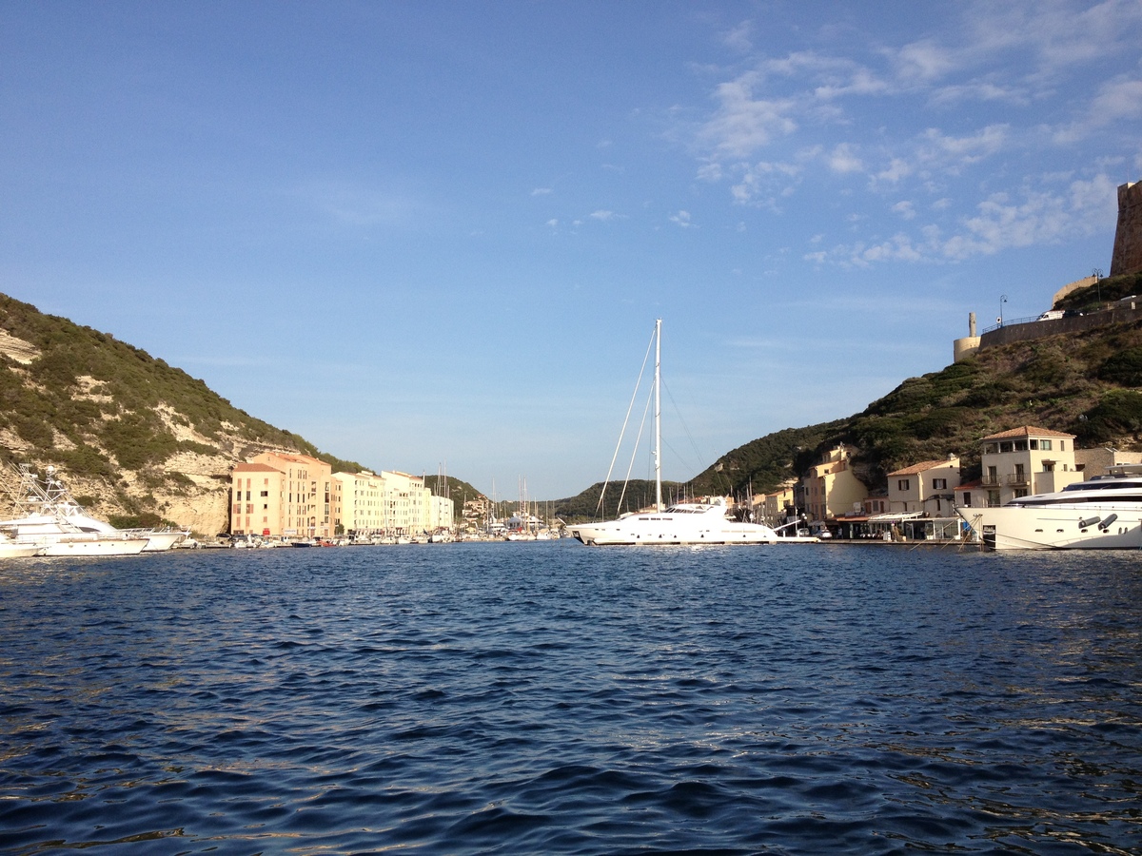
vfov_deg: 40.7
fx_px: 1155
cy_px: 428
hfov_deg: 52.6
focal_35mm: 35
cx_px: 571
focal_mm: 4.28
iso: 64
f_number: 2.4
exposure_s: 1/1493
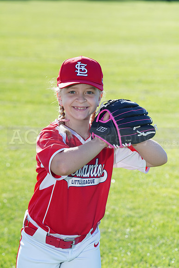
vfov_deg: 11.3
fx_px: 1357
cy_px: 134
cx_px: 90
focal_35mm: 182
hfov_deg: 7.5
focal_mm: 182
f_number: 8
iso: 200
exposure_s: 1/200
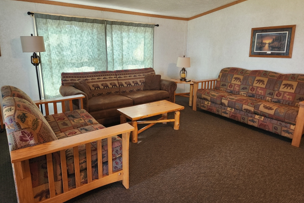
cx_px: 152
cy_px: 90
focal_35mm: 24
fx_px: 203
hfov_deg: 73.8
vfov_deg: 53.0
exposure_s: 1/120
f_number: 1.8
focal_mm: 5.4
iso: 400
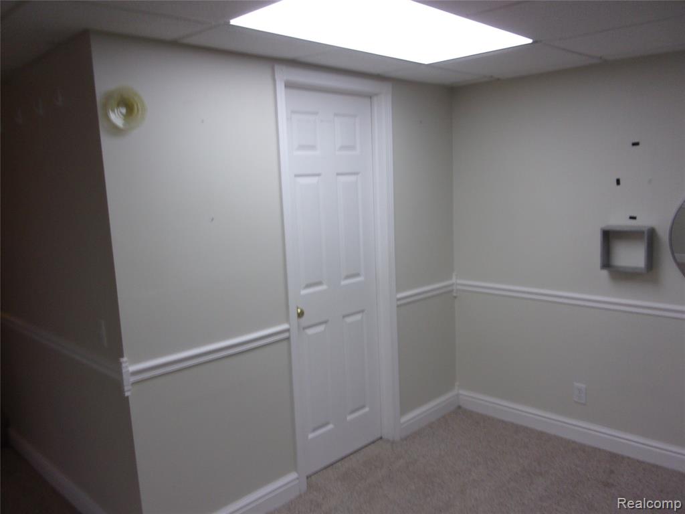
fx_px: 554
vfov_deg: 49.7
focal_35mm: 28
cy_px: 257
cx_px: 342
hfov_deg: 63.4
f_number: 3.9
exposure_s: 1/34
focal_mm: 5.1
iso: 95
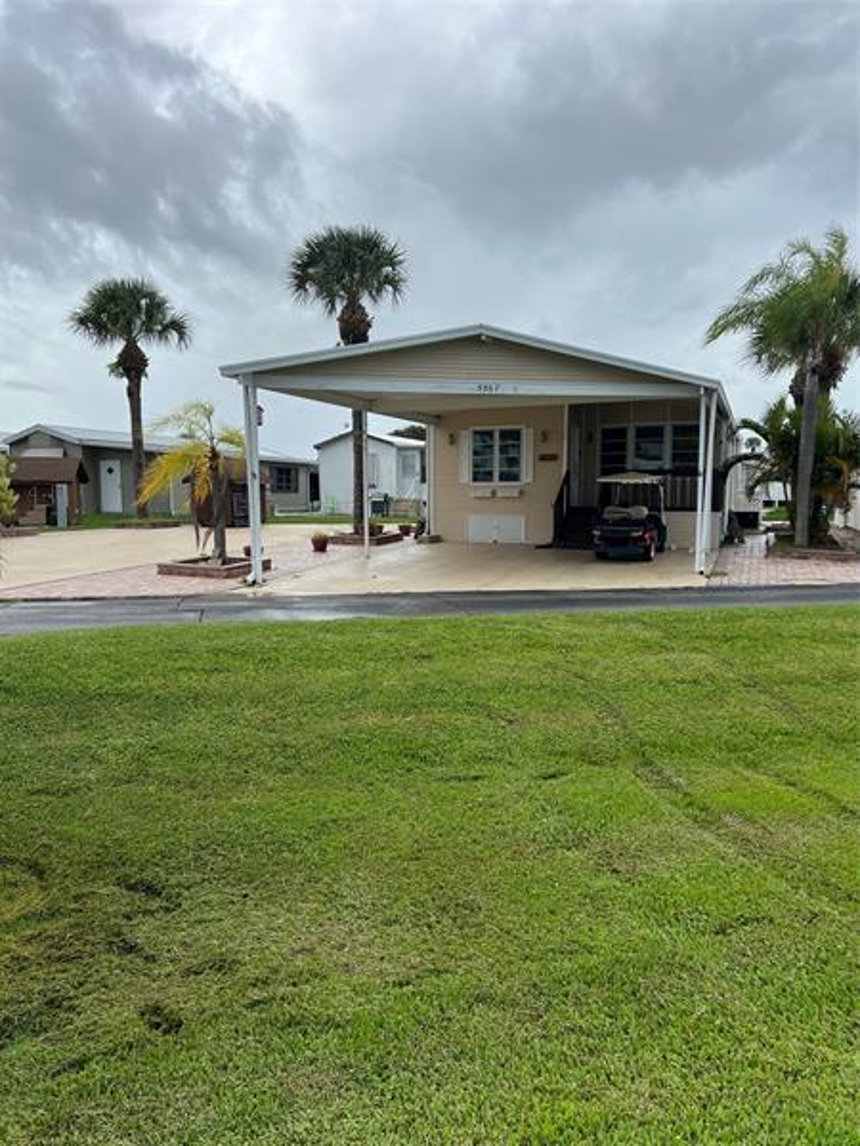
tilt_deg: -5.9
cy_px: 573
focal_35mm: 26
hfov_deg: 53.1
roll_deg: -0.5
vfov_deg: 67.3
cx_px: 430
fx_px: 861
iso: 50
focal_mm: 5.7
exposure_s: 1/2994
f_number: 1.5
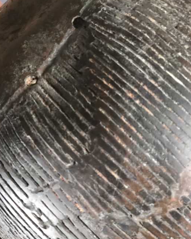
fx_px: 565
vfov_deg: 23.8
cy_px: 125
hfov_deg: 19.1
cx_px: 54
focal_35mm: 80
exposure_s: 1/33
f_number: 2.4
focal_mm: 6
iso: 100
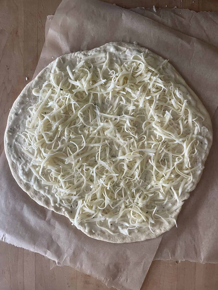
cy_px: 145
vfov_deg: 67.3
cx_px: 109
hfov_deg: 53.1
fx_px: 218
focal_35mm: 26
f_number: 1.6
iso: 125
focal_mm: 4.2
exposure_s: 1/60
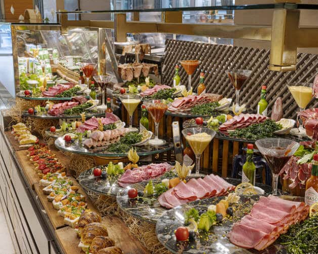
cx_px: 170
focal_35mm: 46
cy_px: 127
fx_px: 433
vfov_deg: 32.7
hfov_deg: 40.3
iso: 250
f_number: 8
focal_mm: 27
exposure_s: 1/13
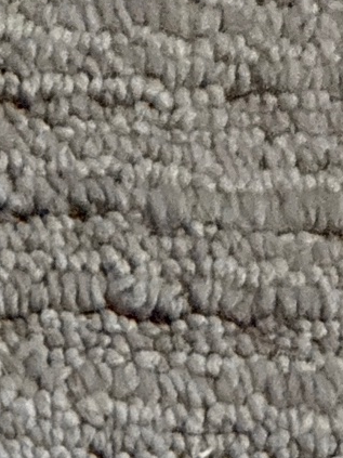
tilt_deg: -83.8
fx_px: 1375
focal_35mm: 104
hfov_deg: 12.7
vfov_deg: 15.0
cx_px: -308
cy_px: 939
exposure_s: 1/60
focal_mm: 2.22
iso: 500
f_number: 2.2
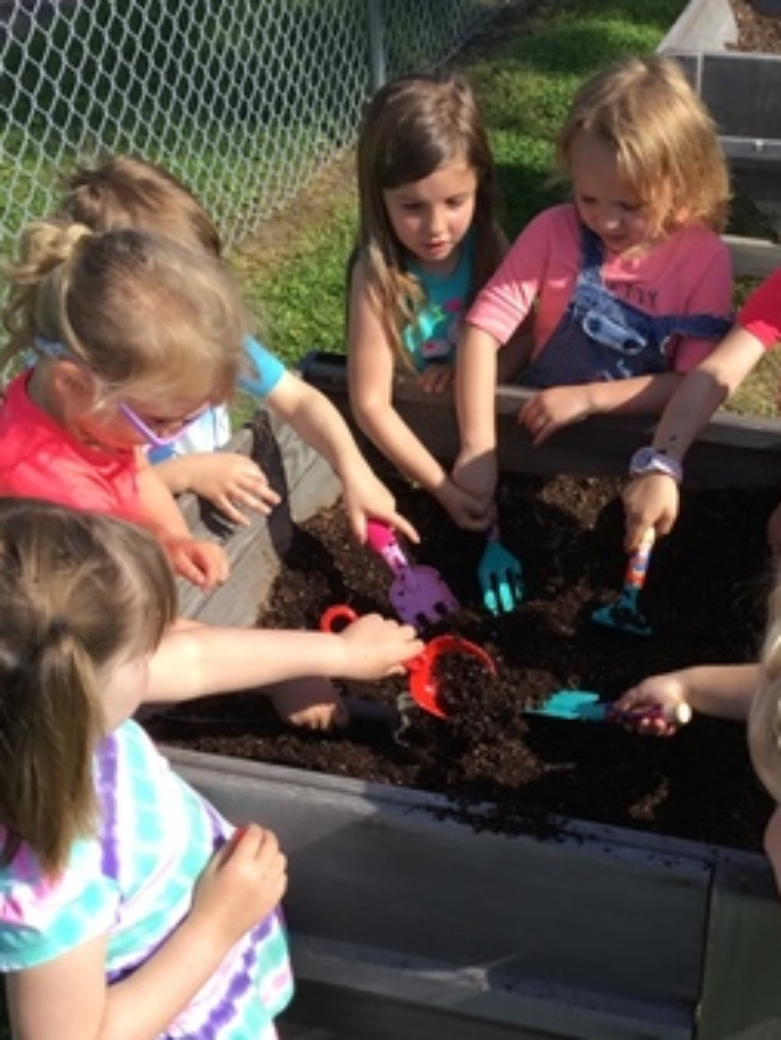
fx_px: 1473
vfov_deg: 38.9
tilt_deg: -33.5
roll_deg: -1.4
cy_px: 560
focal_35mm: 49
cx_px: 571
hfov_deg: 29.3
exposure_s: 1/858
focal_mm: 3.3
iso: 25
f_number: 2.4
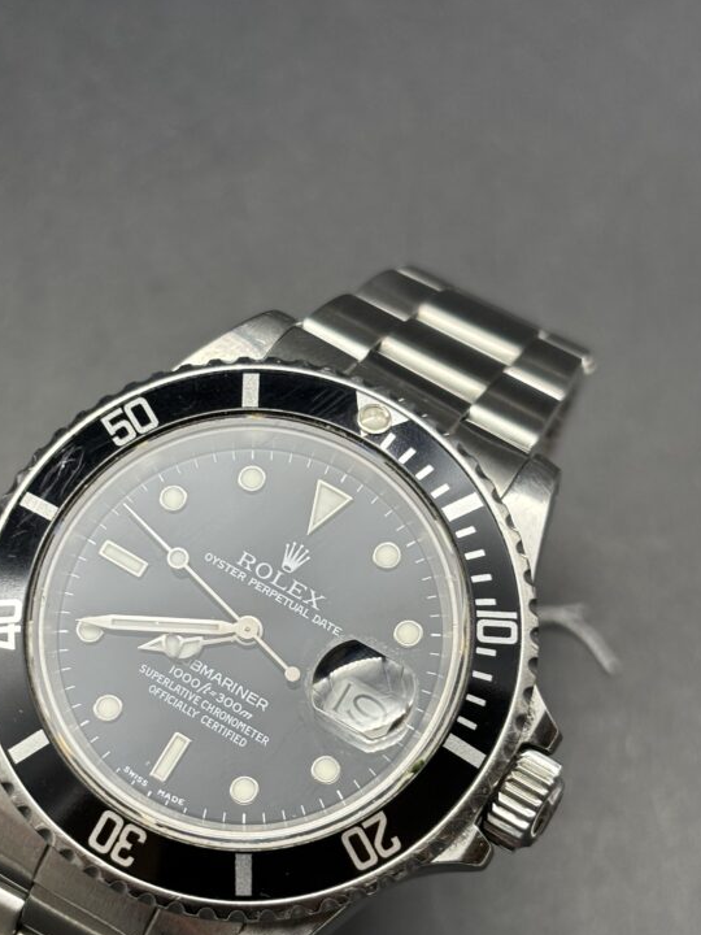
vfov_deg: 26.2
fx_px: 1998
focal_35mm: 74
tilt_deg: -64.8
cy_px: 597
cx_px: 231
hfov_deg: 19.8
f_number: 1.6
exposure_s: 1/50
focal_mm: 5.96
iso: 40
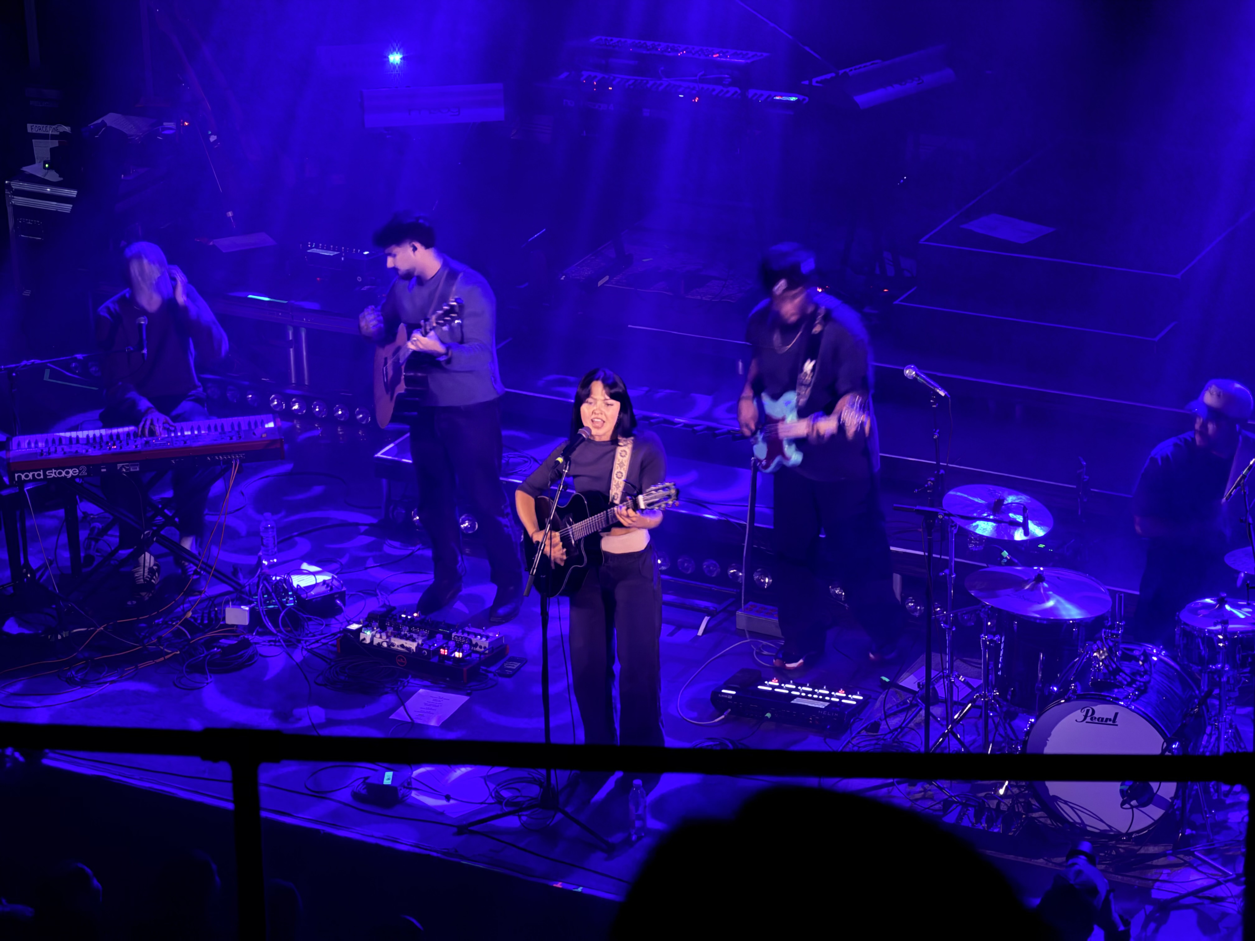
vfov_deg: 14.8
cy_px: 470
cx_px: 628
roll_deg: +1.5
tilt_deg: -22.0
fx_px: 3625
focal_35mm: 100
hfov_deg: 19.6
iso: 2000
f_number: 2.8
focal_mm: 16.89
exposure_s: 1/9
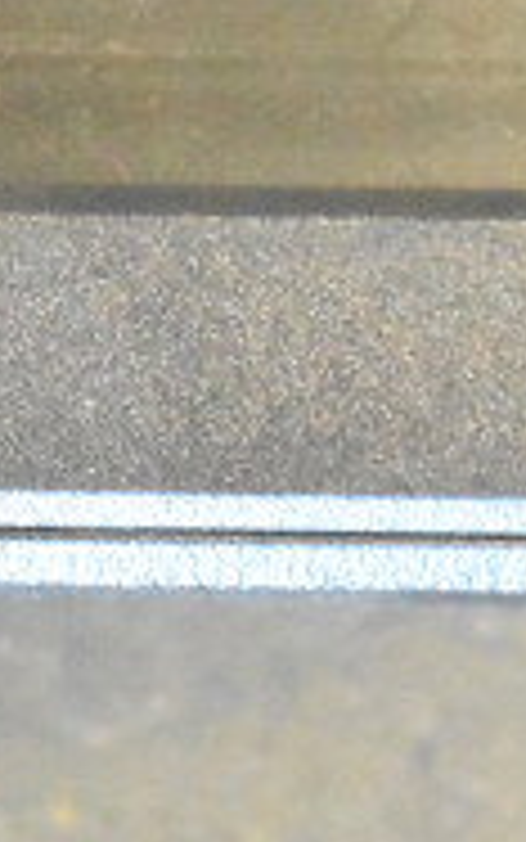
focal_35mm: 275
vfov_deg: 7.6
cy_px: 394
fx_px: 6295
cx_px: -746
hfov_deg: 4.7
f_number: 5.6
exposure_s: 1/60
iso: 25600
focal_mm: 55
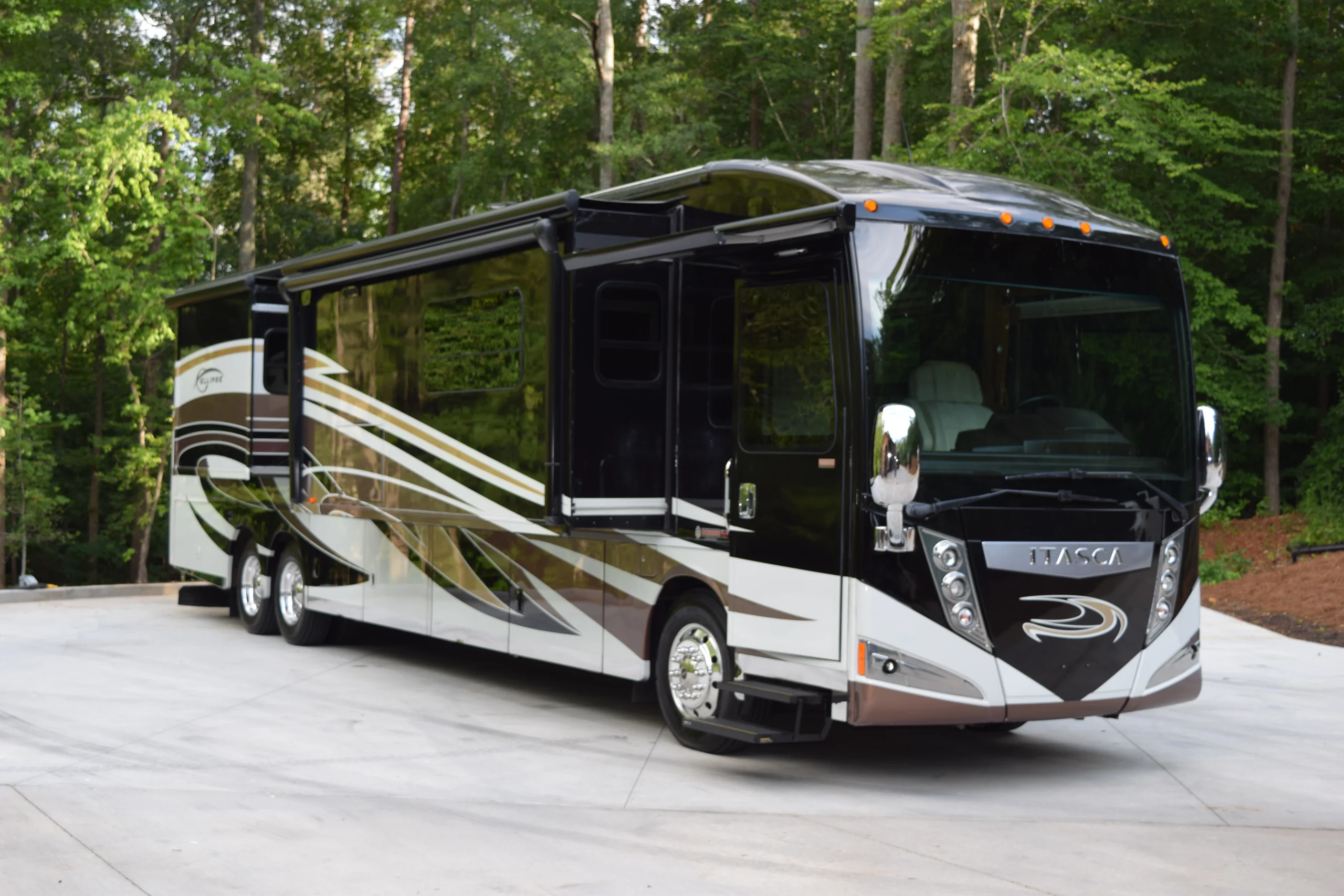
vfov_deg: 28.1
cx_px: 672
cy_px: 448
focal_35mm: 48
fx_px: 1792
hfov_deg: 41.1
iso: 110
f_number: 5.6
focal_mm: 32
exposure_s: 1/125
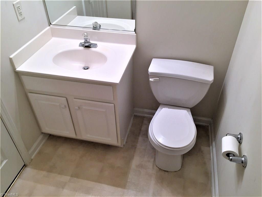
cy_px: 98
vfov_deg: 48.2
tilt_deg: -38.5
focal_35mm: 29
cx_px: 131
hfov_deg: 61.7
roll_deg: +0.1
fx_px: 219
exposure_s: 1/30
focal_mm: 4.15
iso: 40
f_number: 2.2
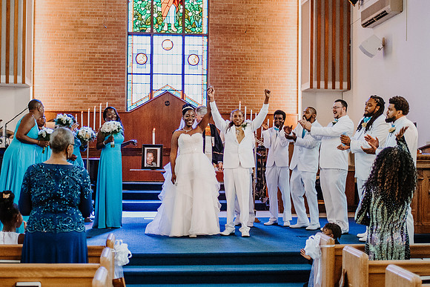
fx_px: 712
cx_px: 216
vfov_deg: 22.8
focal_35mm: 60
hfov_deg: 33.6
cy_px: 158
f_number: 1.8
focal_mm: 35
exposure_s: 1/1250
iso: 2500
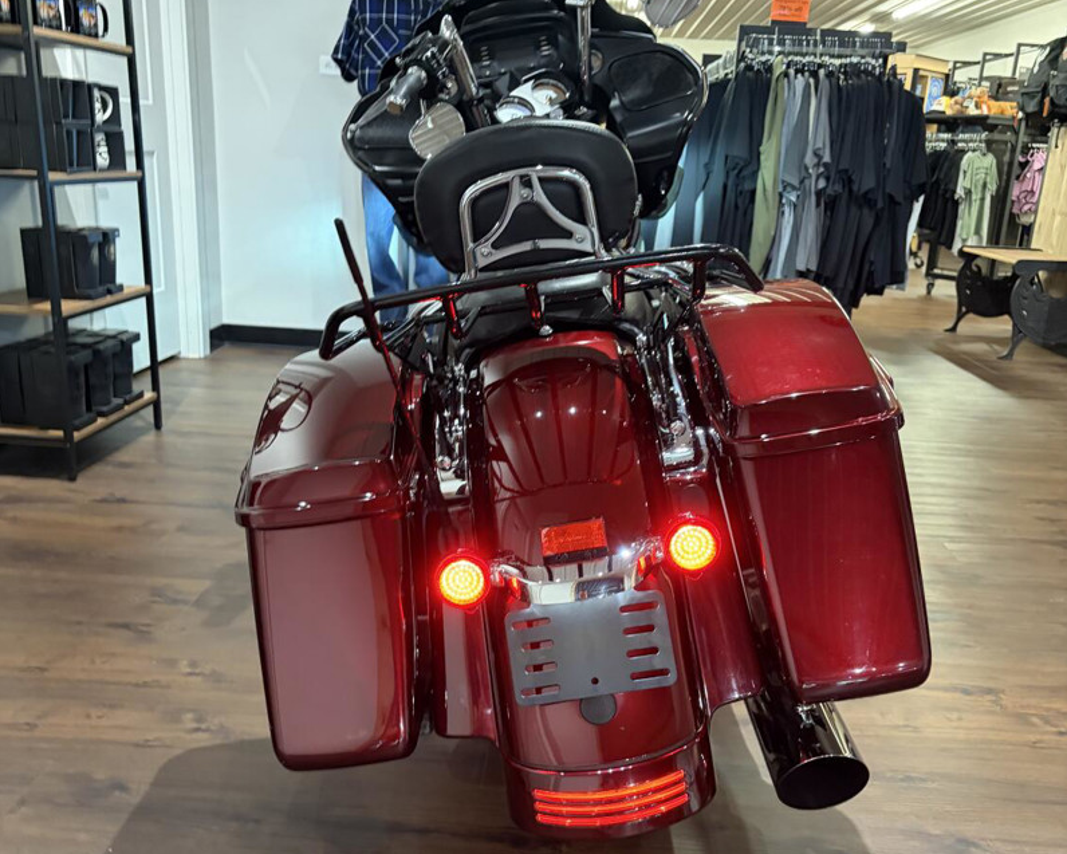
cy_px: 525
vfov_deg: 43.1
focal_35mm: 34
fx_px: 1074
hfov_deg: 52.8
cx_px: 534
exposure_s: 1/40
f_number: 1.6
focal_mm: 5.96
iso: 500
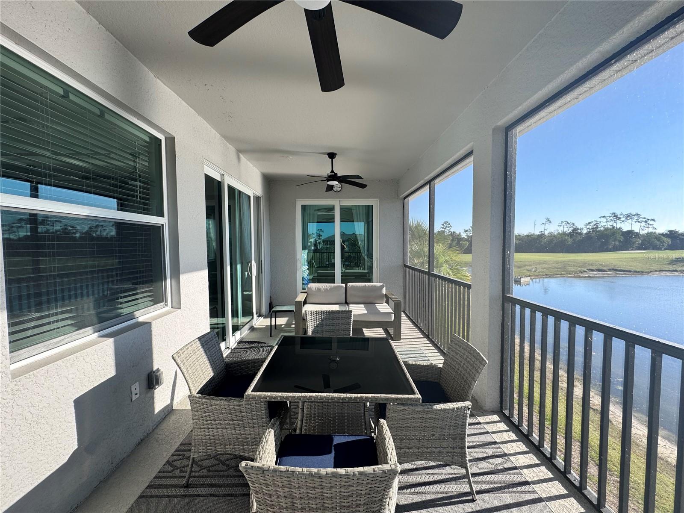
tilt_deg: -2.5
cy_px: 256
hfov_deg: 102.1
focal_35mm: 14
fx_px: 277
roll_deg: -0.1
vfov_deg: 85.7
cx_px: 342
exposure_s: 1/620
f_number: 2.2
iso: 50
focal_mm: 2.22
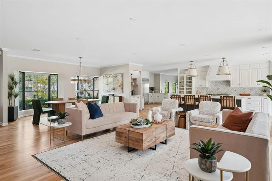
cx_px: 136
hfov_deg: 81.2
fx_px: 159
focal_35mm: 21
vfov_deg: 59.5
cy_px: 90
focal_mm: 21
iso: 250
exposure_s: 1/15
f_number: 5
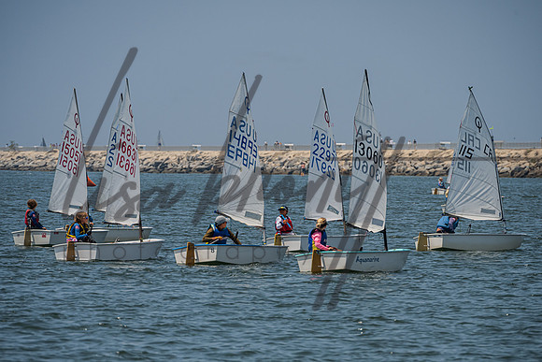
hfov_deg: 6.5
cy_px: 219
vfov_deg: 4.3
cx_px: 274
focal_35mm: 319
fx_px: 4798
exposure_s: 1/1600
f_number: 8
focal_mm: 260
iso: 320
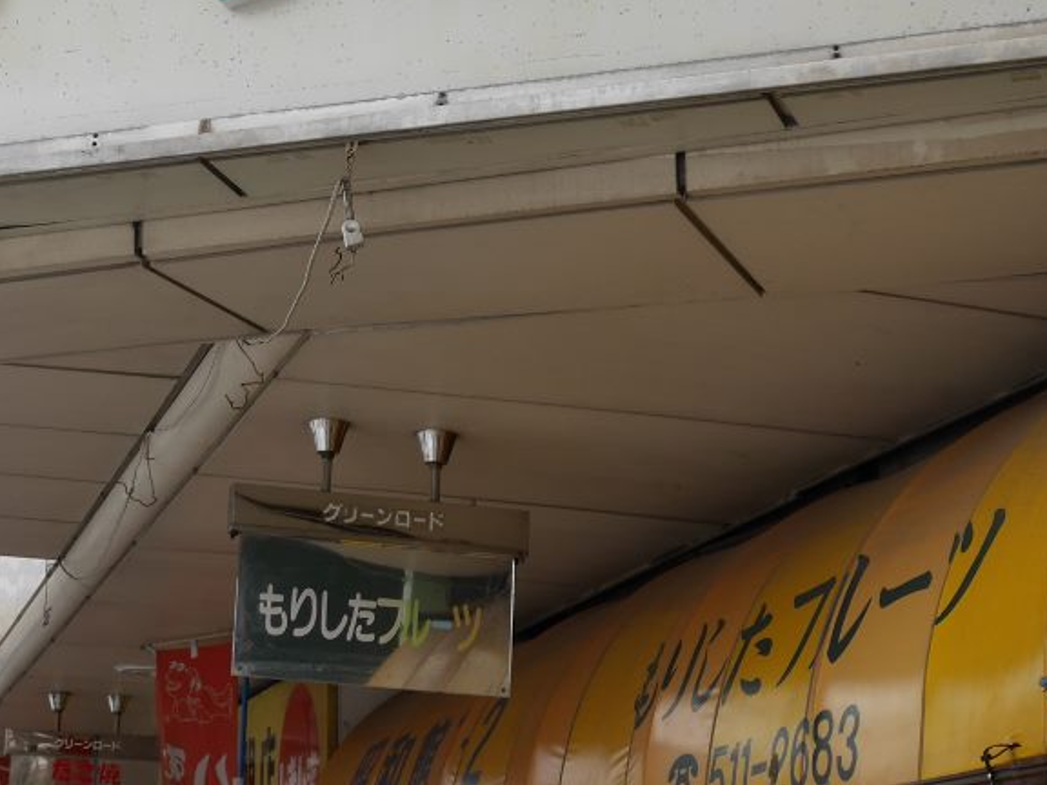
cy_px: 321
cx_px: 256
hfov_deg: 24.1
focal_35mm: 80
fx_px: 2420
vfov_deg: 18.4
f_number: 5.6
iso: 200
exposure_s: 1/200
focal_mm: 18
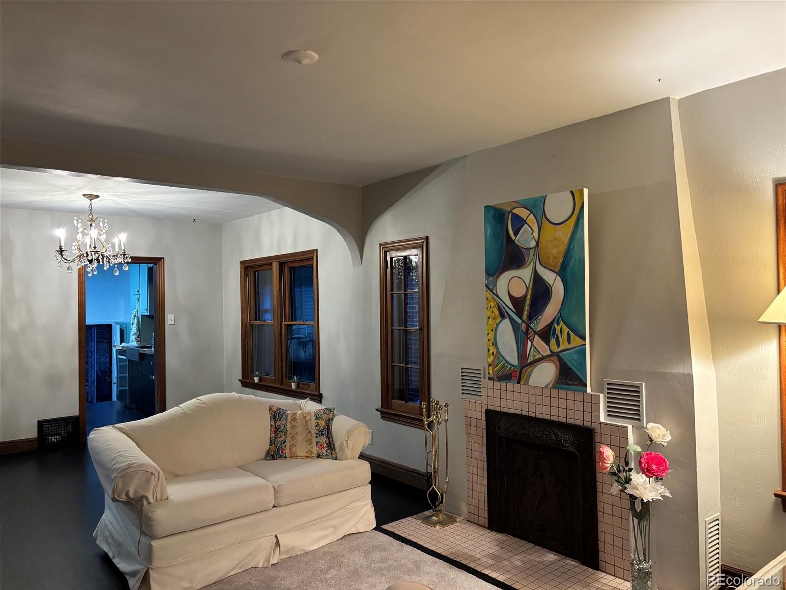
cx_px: 393
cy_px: 295
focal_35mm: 26
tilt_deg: +0.1
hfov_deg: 67.3
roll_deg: +0.8
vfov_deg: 53.1
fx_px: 590
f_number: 1.6
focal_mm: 5.96
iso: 320
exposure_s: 1/60
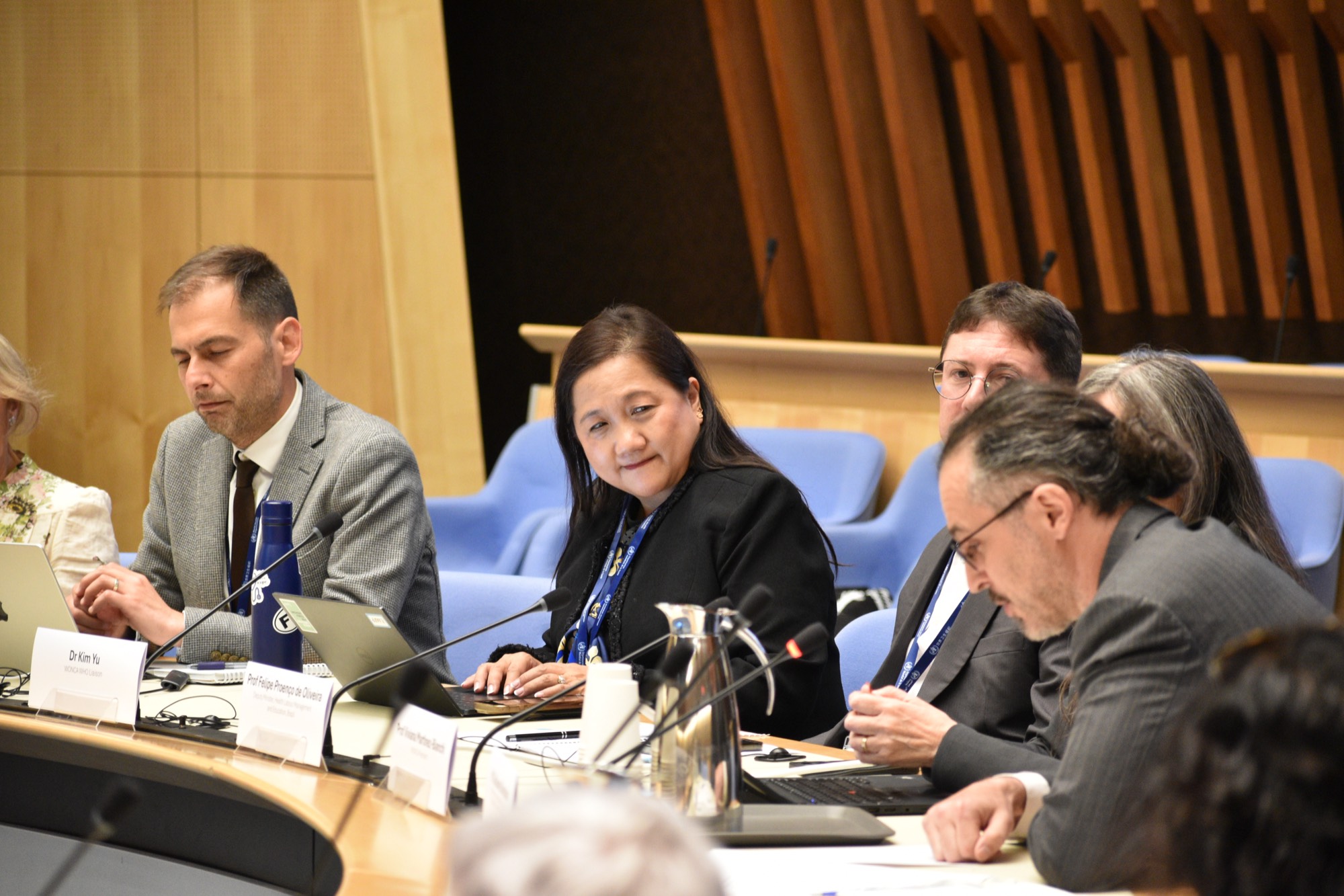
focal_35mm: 195
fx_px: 7279
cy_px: 448
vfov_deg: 7.0
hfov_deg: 10.5
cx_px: 672
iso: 2000
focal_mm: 130
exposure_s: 1/40
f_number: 4.8
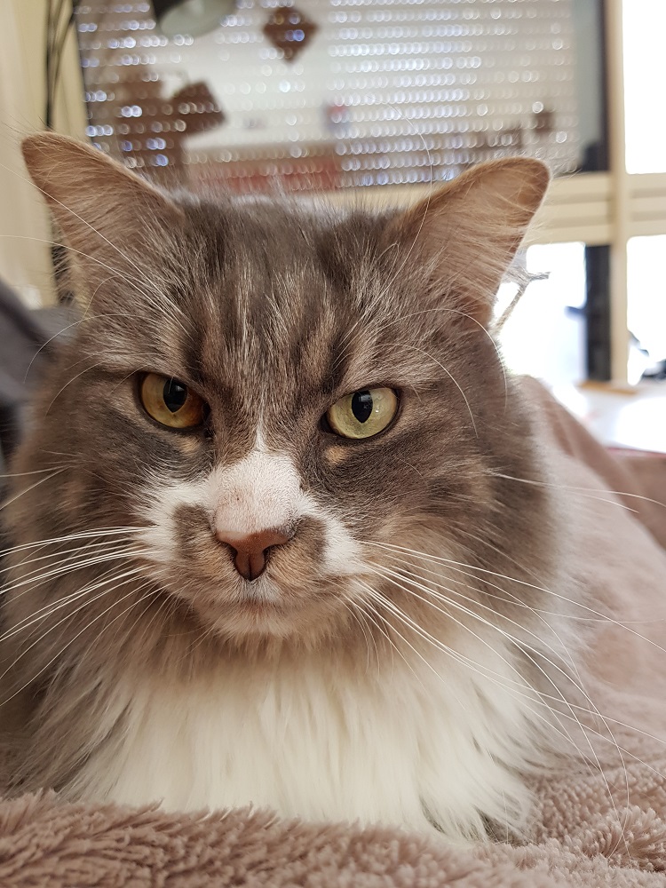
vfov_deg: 67.3
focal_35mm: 26
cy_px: 444
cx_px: 333
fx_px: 667
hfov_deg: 53.1
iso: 100
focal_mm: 4.2
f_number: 1.7
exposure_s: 1/50
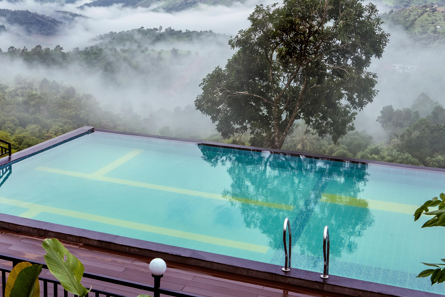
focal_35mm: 53
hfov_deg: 37.4
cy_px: 113
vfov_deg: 25.4
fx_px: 655
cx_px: 185
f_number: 11
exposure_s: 1/250
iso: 250
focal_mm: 24
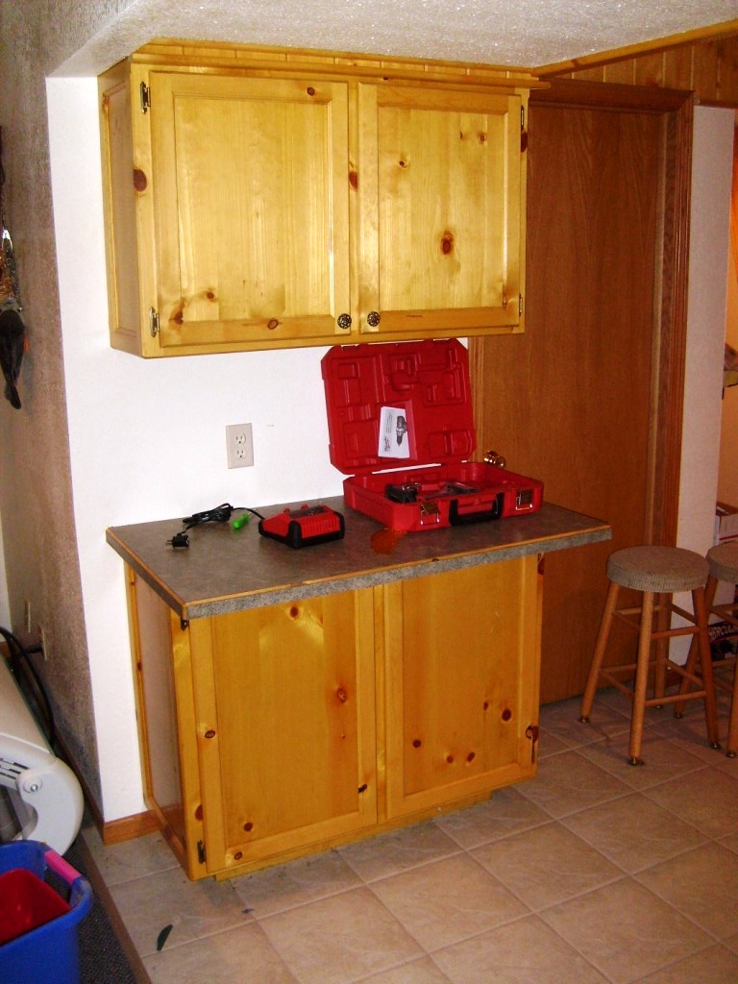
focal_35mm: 35
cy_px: 492
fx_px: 995
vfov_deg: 52.6
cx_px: 369
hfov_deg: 40.7
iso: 100
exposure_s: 1/45
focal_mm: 5.8
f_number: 2.8
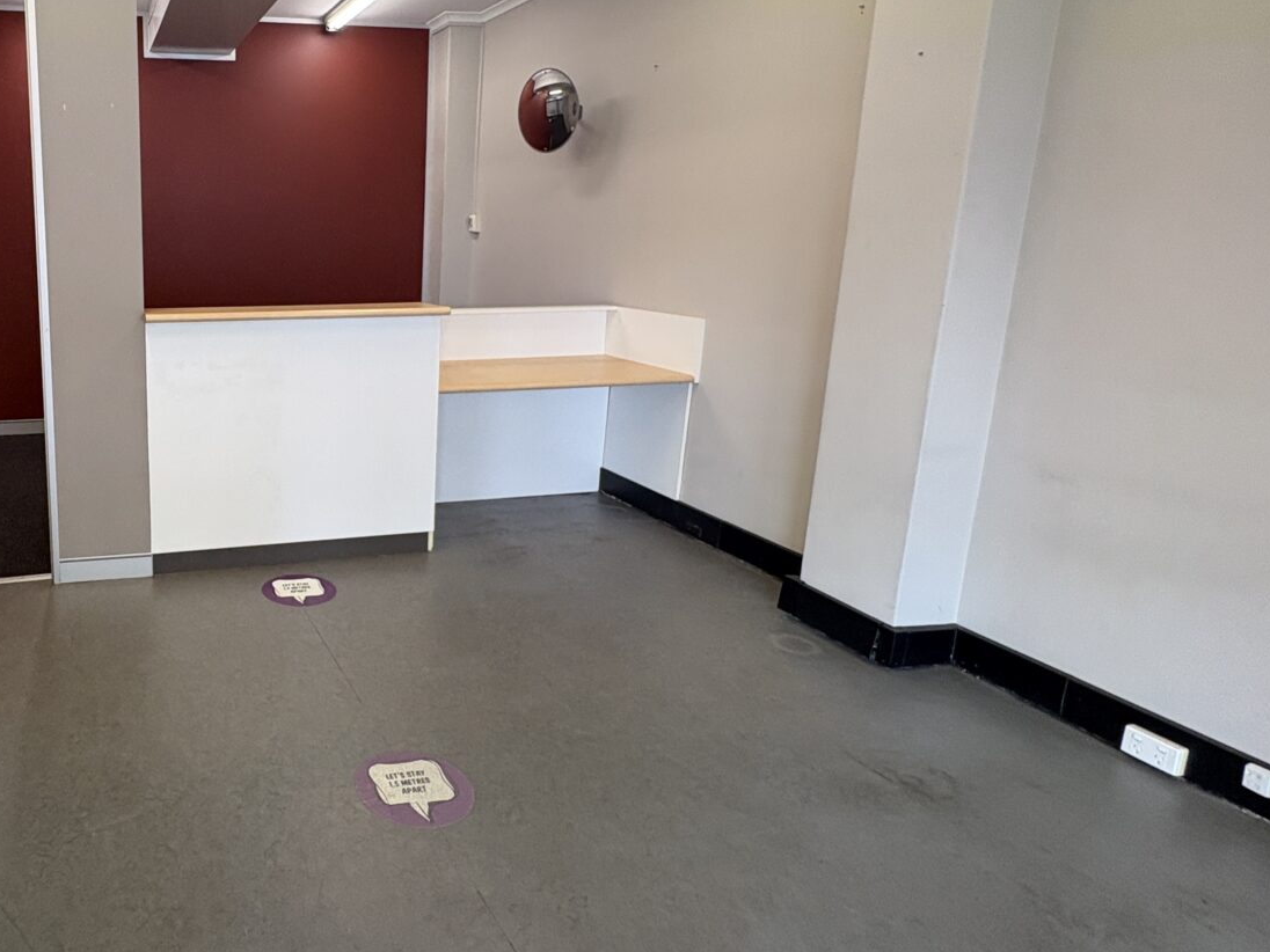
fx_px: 844
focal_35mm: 23
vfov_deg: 58.4
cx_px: 249
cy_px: 382
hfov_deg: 66.9
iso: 80
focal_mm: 2.22
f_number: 2.2
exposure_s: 1/100
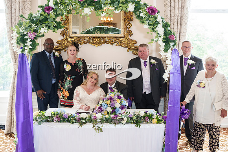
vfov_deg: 35.6
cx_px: 107
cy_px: 76
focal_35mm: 37
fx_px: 237
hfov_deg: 51.4
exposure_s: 1/100
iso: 800
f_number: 4
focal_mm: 35
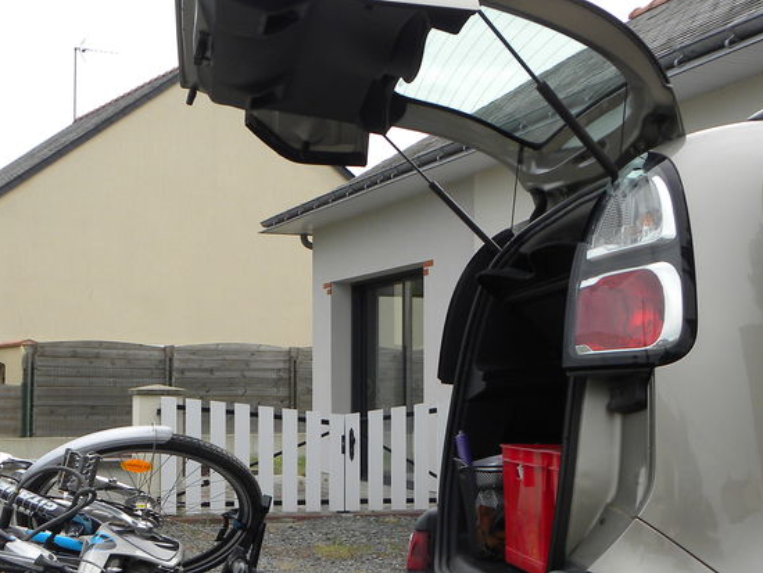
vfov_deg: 24.3
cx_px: 221
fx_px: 1323
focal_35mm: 60
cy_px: 397
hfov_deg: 31.8
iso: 64
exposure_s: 1/250
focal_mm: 5.9
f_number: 4
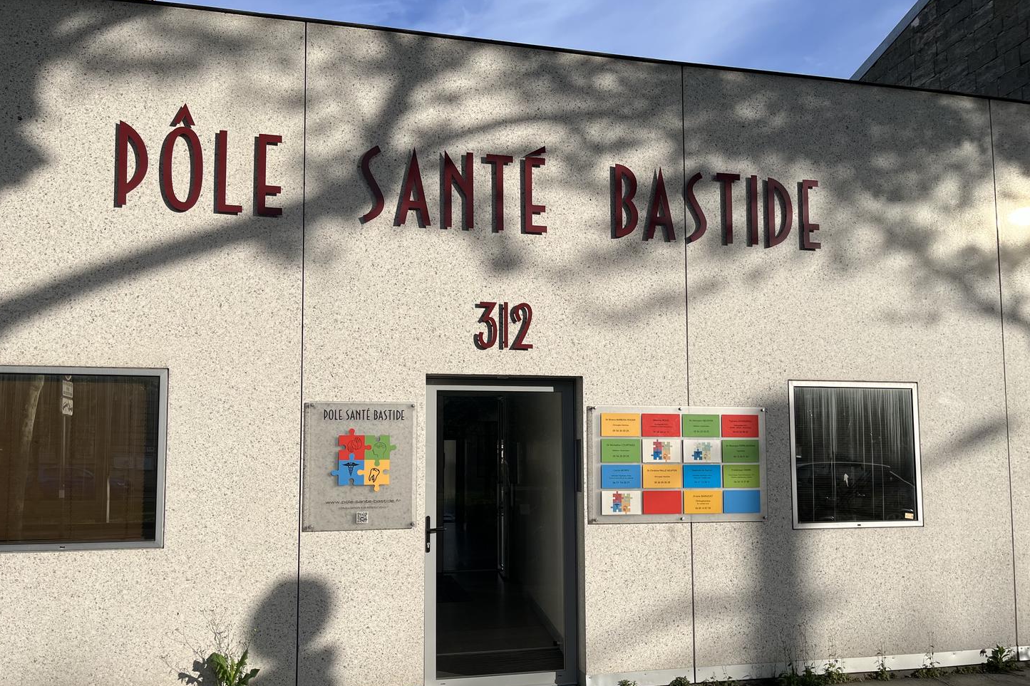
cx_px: 525
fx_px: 801
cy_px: 397
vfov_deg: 46.2
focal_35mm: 28
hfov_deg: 65.5
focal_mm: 5.1
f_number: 1.6
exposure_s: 1/3876
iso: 50
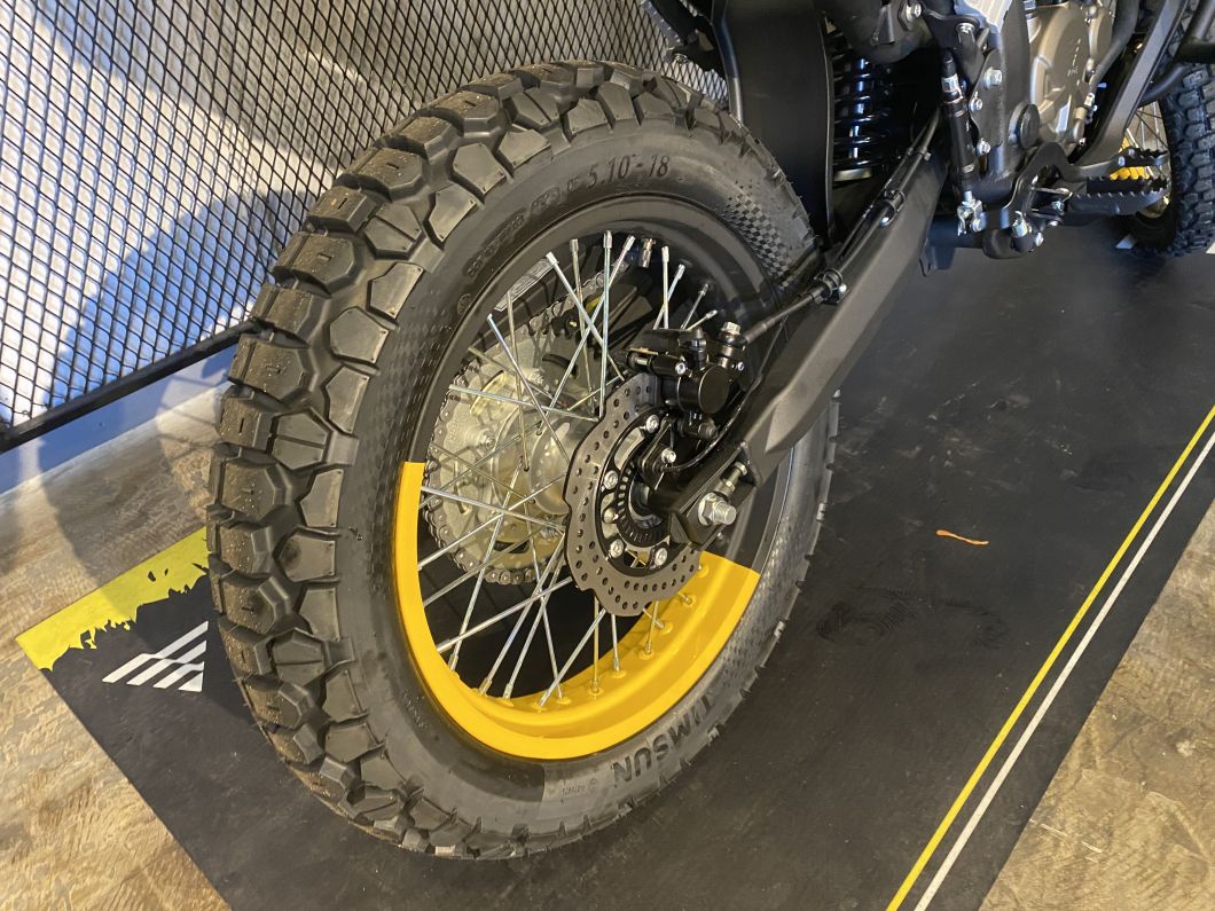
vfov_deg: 53.1
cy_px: 456
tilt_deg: -39.8
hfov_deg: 67.3
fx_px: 913
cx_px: 608
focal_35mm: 26
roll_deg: -0.5
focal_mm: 4.25
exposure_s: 1/33
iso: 500
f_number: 1.8
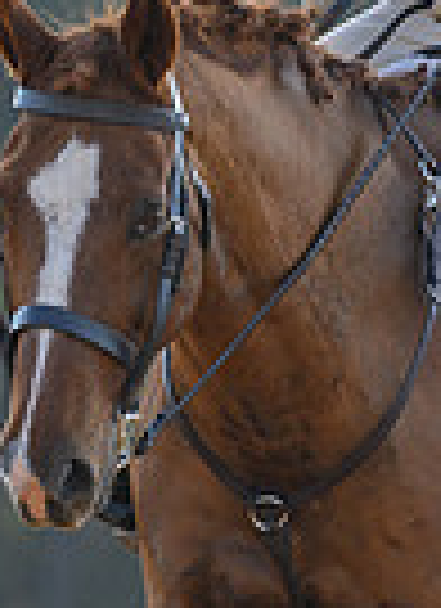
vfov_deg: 2.1
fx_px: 16516
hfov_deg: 1.5
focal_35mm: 952
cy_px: 212
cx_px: 642
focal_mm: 190
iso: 320
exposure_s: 1/2000
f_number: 2.8
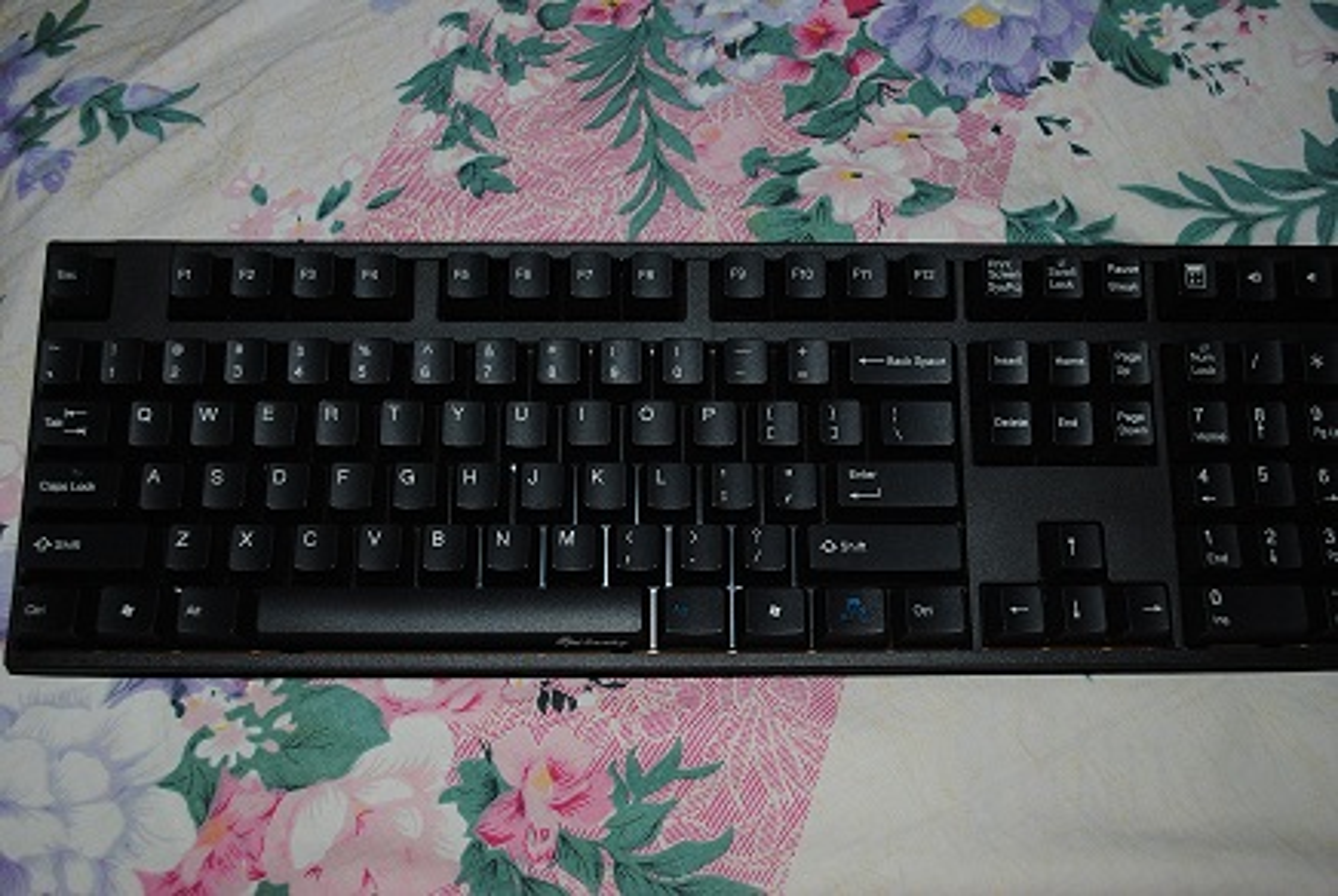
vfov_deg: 37.0
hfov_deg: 53.1
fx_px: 1340
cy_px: 448
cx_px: 669
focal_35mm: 36
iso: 200
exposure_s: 1/60
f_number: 4
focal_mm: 24
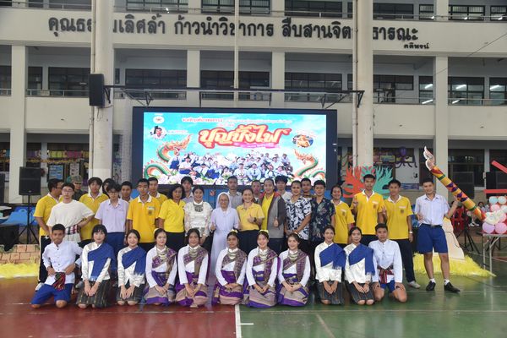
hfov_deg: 60.3
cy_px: 169
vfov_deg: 42.3
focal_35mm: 31
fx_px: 437
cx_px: 254
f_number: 4
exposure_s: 1/50
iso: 800
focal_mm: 31
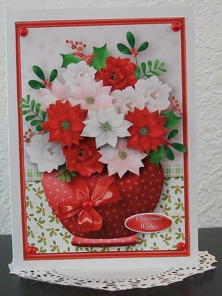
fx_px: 274
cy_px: 148
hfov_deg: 44.1
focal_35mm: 32
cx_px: 111
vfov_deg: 56.8
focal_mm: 5.7
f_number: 2.9
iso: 220
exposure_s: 1/8
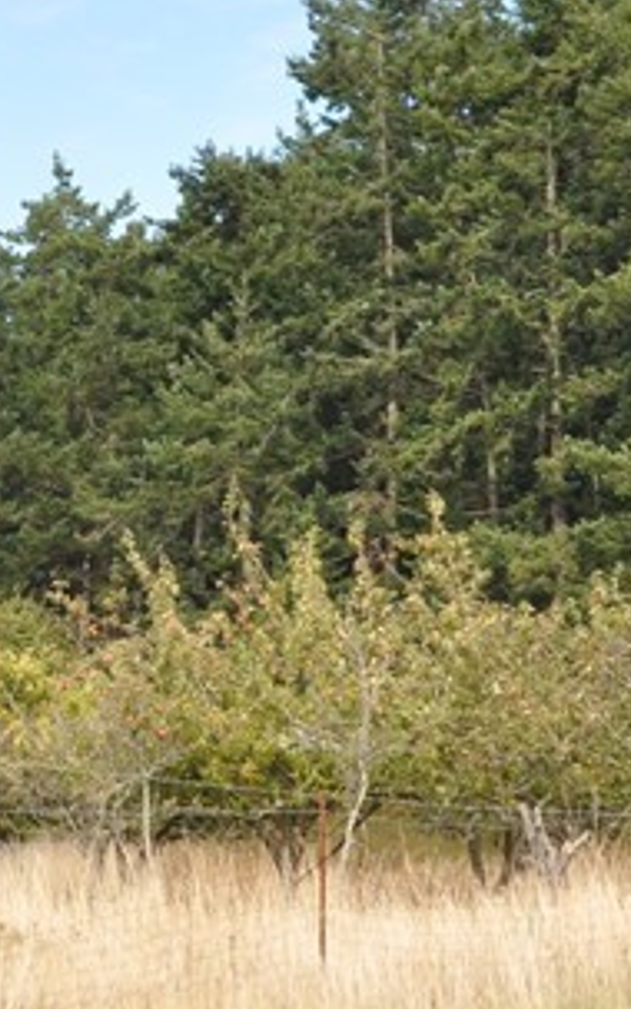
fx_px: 3604
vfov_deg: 15.7
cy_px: 40
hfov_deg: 9.9
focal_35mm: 131
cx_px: -100
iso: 200
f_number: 6.3
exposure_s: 1/160
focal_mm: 24
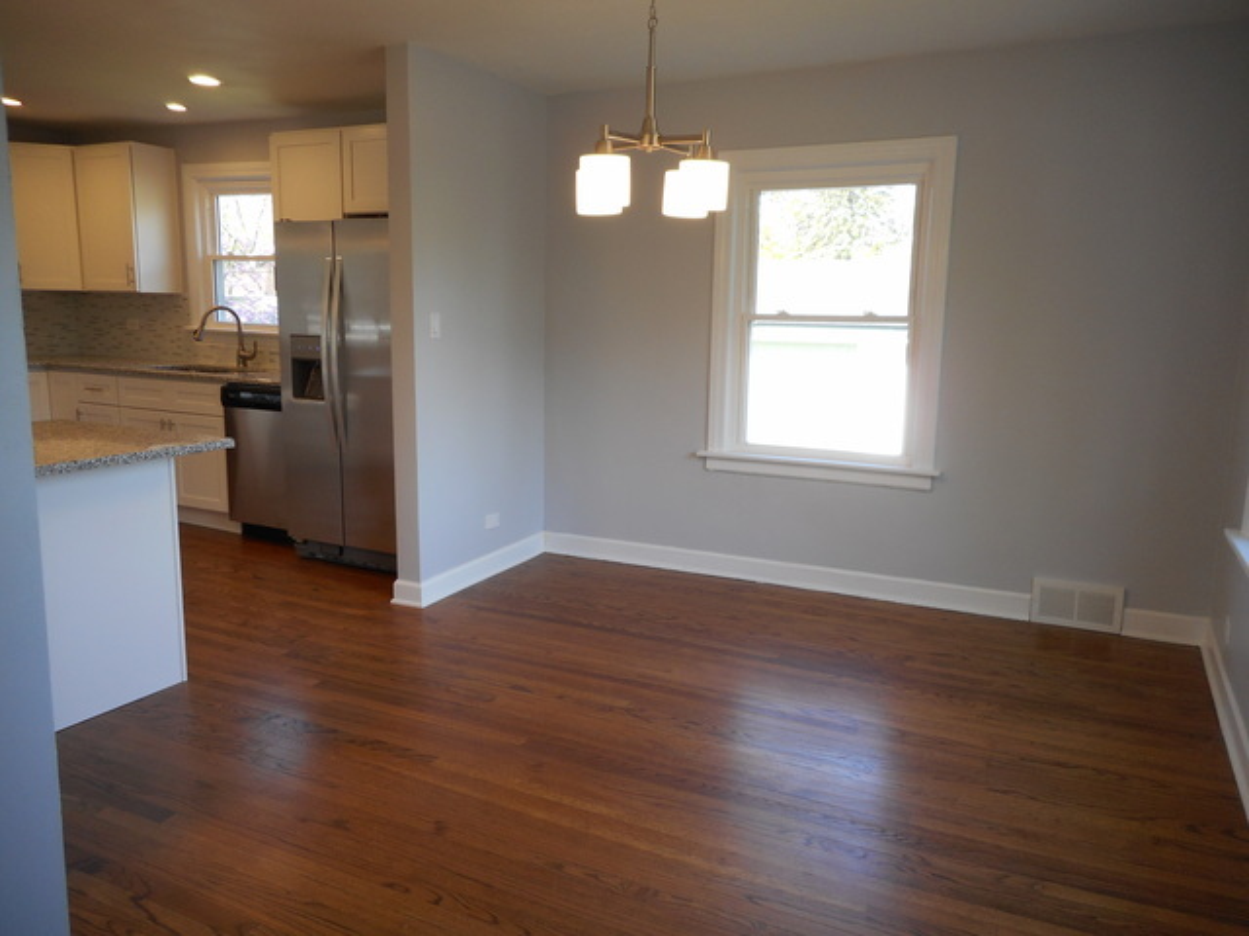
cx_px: 624
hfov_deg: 69.4
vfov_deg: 54.9
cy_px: 468
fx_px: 902
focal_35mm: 25
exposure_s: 1/30
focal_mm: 4.5
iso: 100
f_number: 3.7
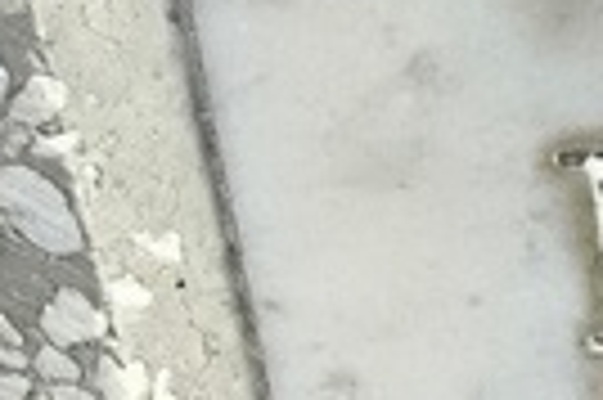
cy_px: 139
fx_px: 5186
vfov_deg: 4.4
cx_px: 1469
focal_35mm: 310
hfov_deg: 6.3
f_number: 1.7
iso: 50
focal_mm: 4.71
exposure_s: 1/1297
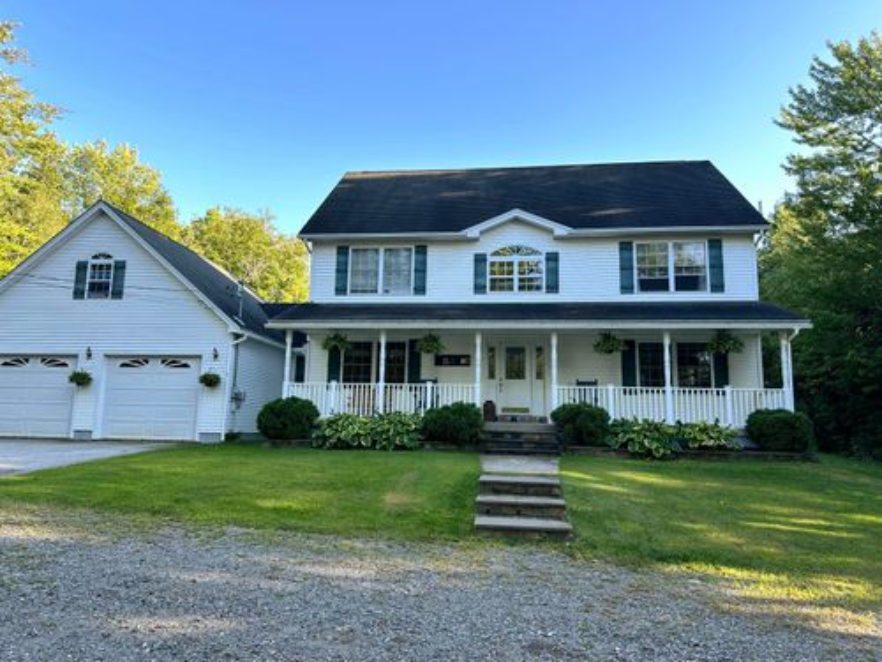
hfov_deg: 71.6
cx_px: 441
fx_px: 612
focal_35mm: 24
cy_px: 331
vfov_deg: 56.8
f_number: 1.78
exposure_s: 1/227
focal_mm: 6.86
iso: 80
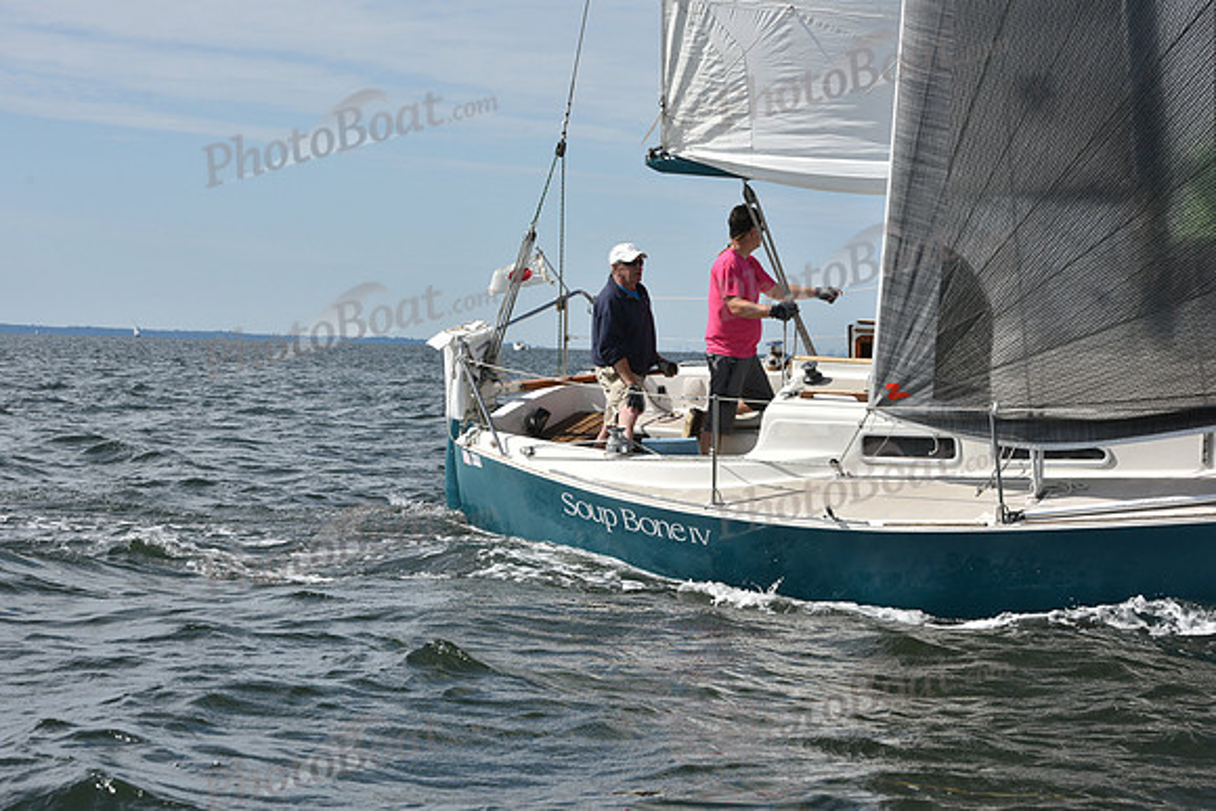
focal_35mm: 100
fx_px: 3378
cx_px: 608
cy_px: 406
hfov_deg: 20.4
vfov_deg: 13.7
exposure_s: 1/1000
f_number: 10
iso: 320
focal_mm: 100
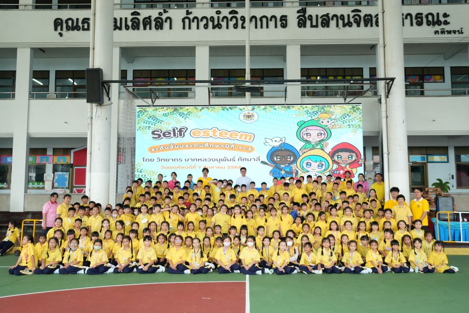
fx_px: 430
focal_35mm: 33
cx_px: 234
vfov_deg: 40.0
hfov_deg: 57.2
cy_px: 156
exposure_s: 1/320
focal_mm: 22
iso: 1000
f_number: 4
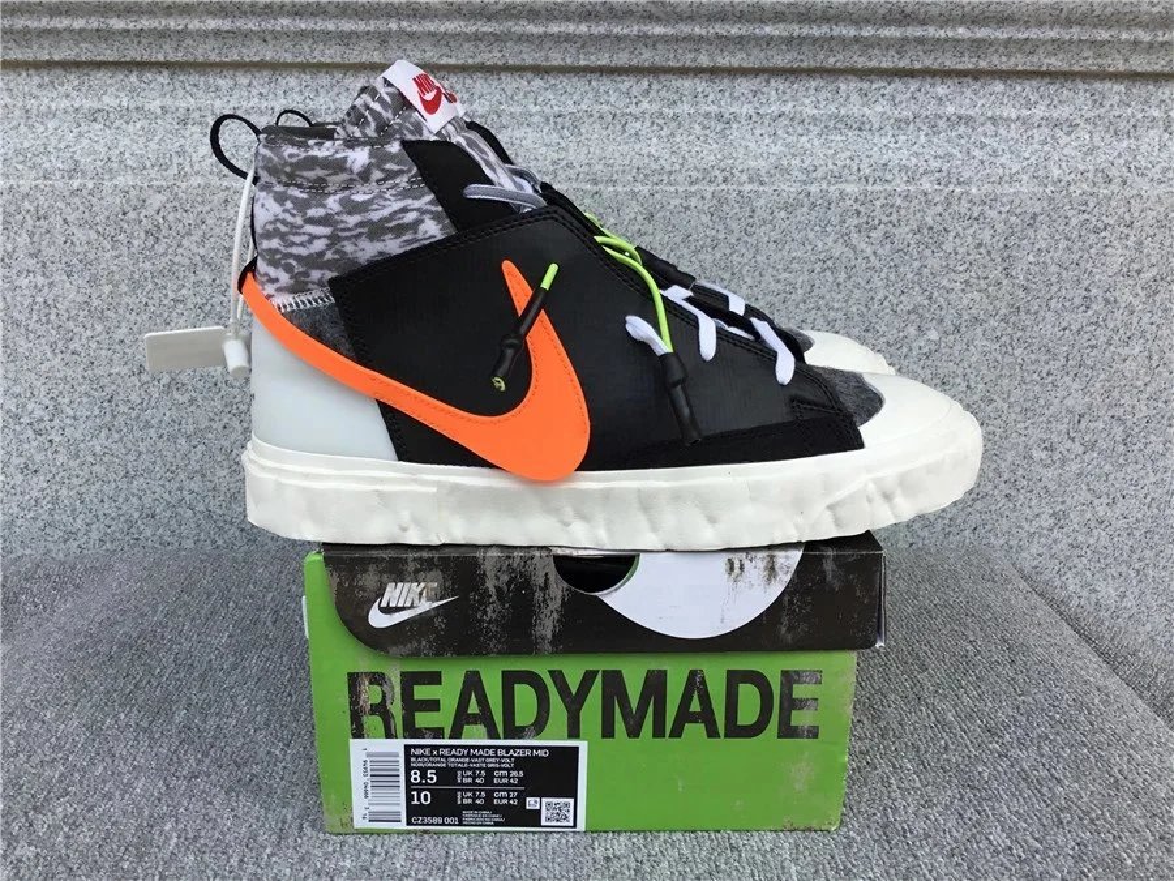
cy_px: 440
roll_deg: +0.2
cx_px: 587
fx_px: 1051
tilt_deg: -16.4
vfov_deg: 45.4
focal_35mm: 31
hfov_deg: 58.4
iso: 25
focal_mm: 3.3
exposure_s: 1/727
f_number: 2.4
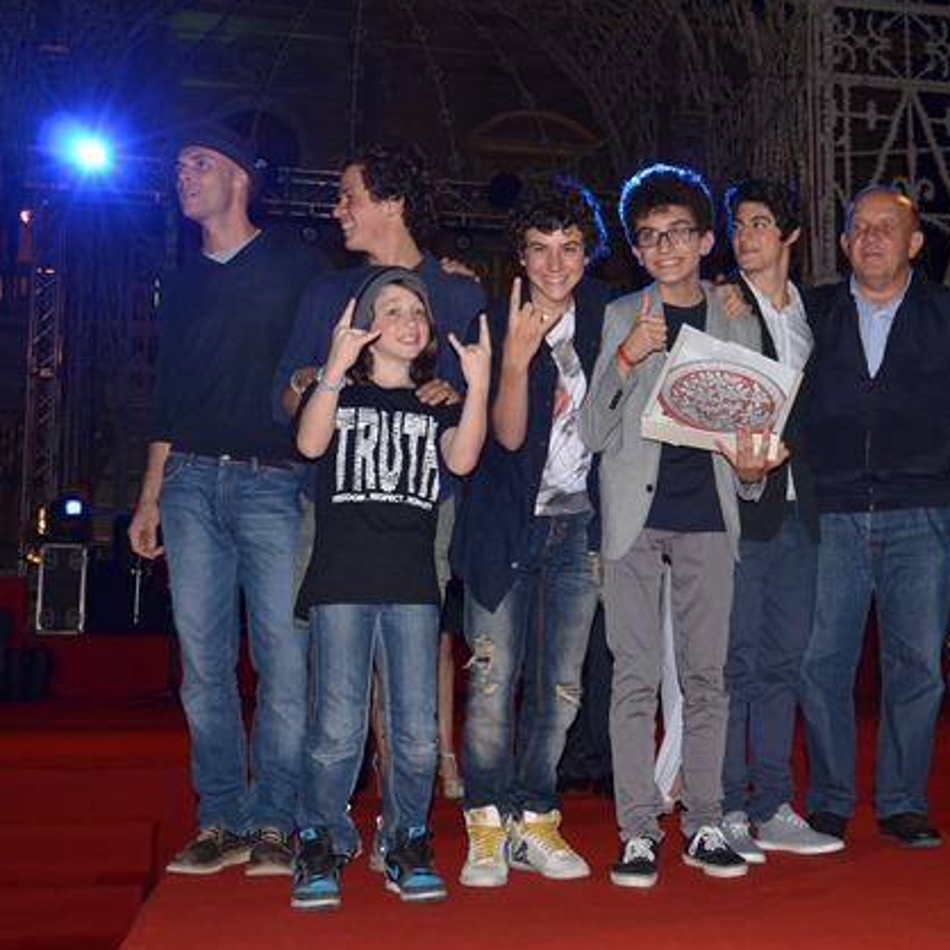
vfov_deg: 34.9
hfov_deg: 34.6
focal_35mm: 49
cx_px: 636
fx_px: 1511
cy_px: 475
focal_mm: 25
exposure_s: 1/250
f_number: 7.1
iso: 500
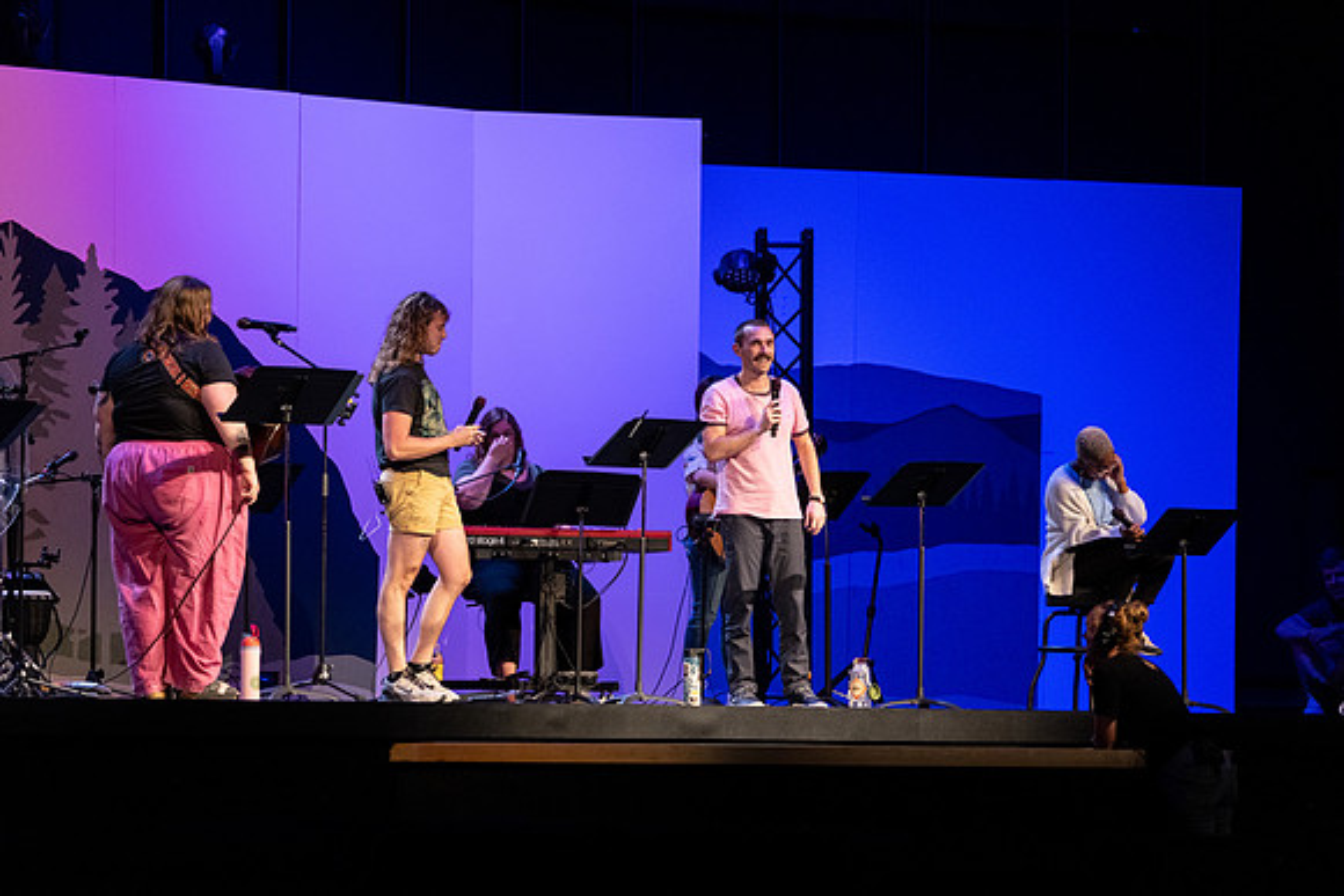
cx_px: 672
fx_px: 7841
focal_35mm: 210
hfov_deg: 9.8
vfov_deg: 6.5
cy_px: 448
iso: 1250
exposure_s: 1/210
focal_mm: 140
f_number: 2.8
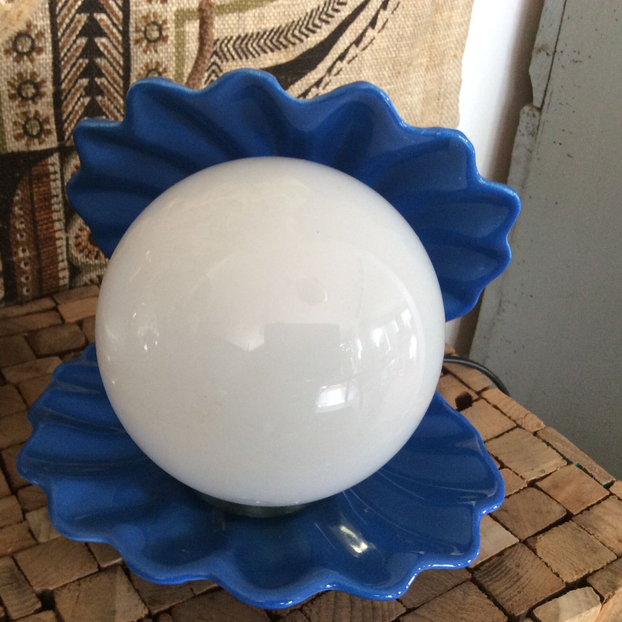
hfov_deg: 43.5
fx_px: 773
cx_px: 237
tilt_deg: -31.1
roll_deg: -1.4
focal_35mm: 38
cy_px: 312
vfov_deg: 43.9
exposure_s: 1/25
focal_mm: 3.3
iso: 100
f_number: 2.4
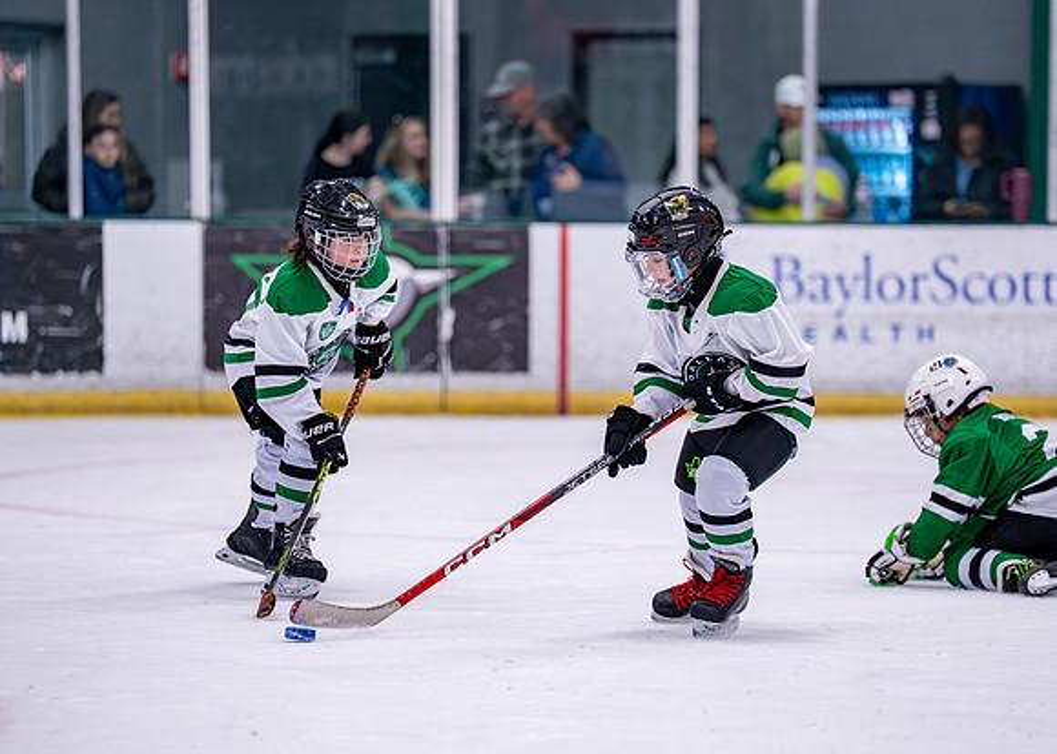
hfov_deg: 10.2
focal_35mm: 197
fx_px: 5906
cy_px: 380
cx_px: 591
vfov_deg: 7.3
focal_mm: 165
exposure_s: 1/1250
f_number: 2.8
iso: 2500
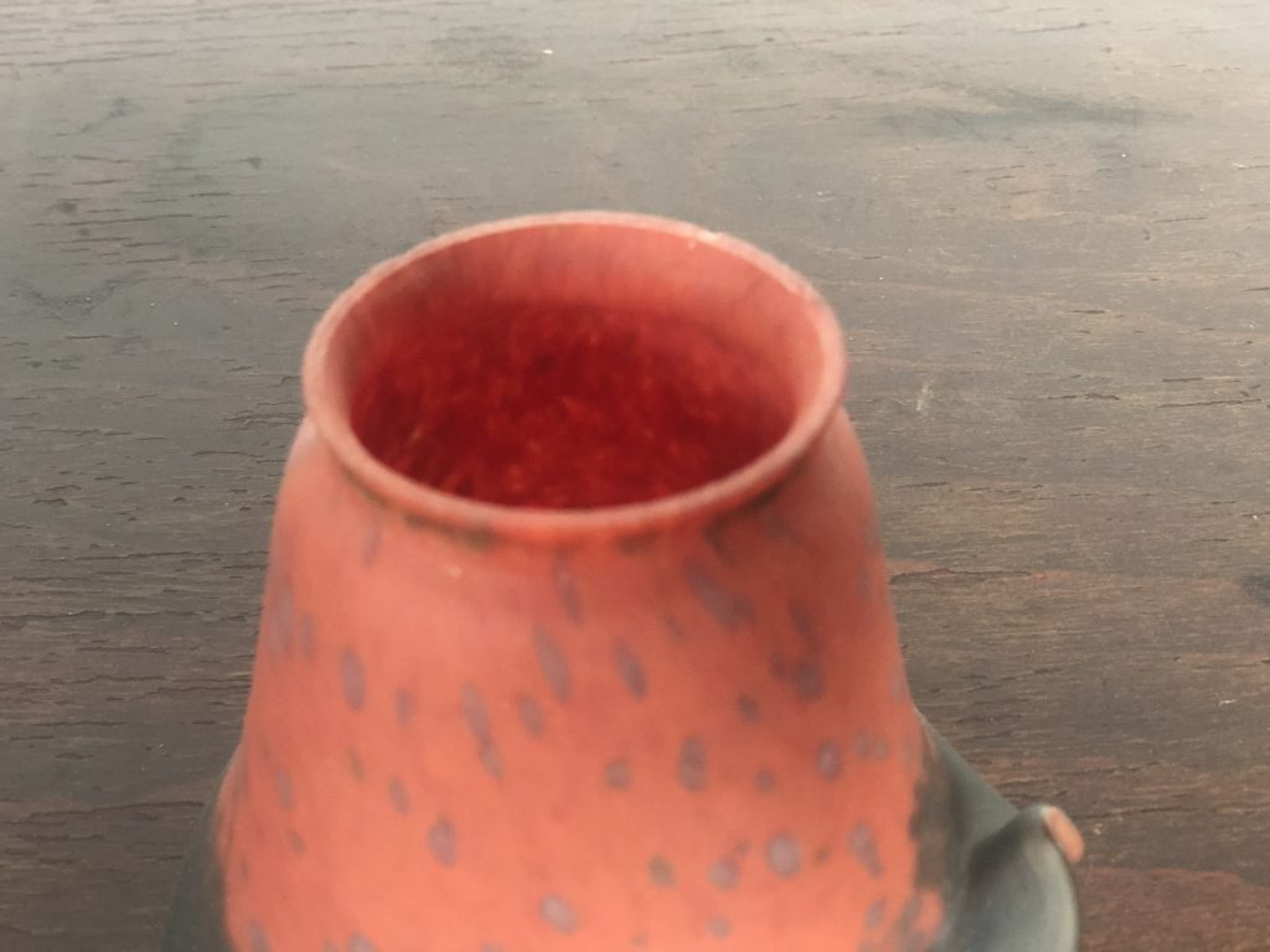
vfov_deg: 28.0
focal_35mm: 52
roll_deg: -0.6
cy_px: 476
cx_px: 635
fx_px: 1908
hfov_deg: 36.8
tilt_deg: -40.8
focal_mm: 6
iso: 160
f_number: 2.4
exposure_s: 1/13
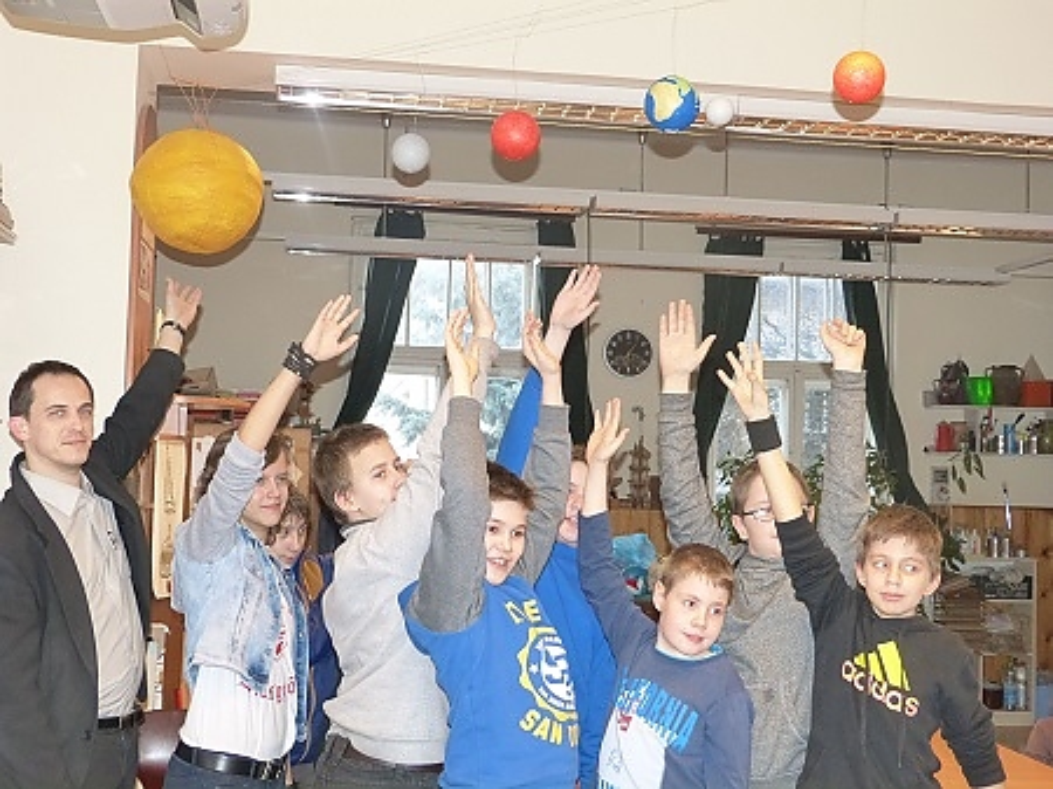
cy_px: 394
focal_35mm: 46
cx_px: 526
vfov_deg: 31.5
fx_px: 1399
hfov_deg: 41.3
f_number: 3.2
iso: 250
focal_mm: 8.3
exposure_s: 1/60
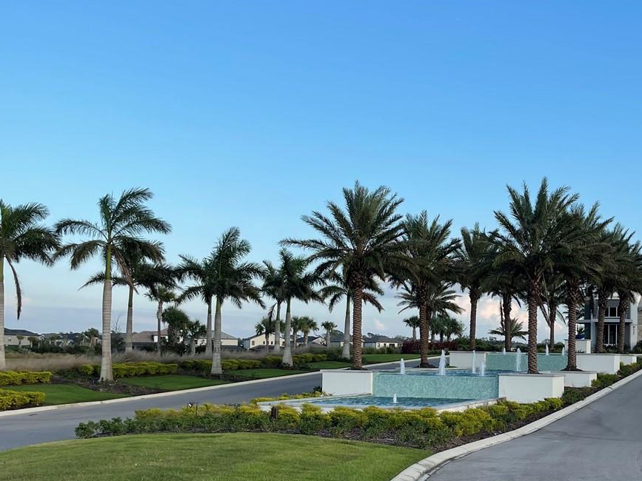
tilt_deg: +2.9
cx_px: 503
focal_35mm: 48
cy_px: 315
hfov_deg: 38.3
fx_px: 890
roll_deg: -1.6
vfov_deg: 30.1
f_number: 1.6
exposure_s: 1/1667
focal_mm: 5.1
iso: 32
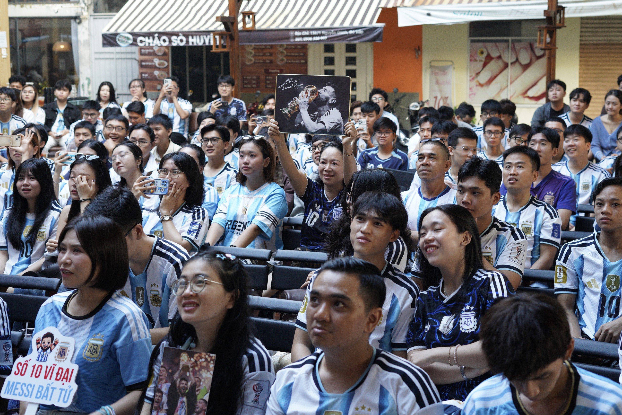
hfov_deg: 39.6
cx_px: 311
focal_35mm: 50
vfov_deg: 27.0
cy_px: 208
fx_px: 864
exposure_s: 1/200
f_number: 4.5
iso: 2500
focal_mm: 50
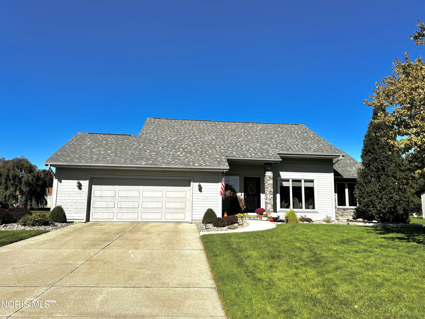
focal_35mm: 24
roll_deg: -1.1
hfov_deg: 71.6
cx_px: 212
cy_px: 160
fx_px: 295
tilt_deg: +7.8
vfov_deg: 56.8
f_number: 1.78
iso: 80
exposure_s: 1/7092
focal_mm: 6.76
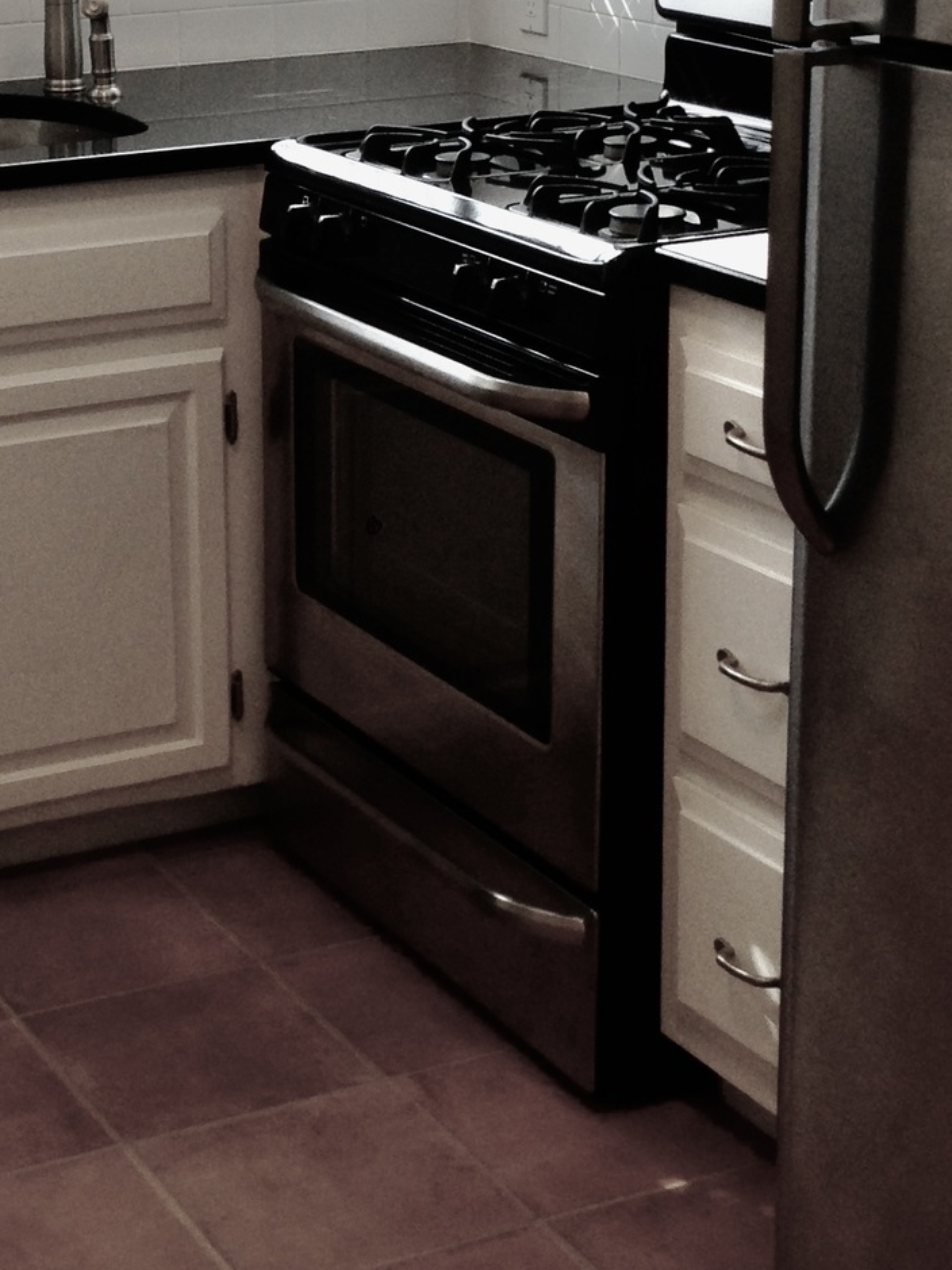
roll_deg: +1.5
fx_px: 2971
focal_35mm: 81
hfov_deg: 18.0
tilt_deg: -11.9
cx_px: 191
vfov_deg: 23.9
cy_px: 315
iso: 64
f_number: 2.4
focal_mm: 4.12
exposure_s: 1/60
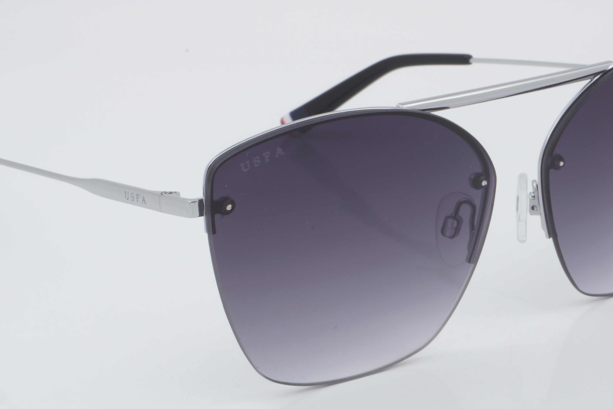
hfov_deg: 20.2
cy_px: 206
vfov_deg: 13.6
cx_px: 339
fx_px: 1720
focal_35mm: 101
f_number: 32
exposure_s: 1/3
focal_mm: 50
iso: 100
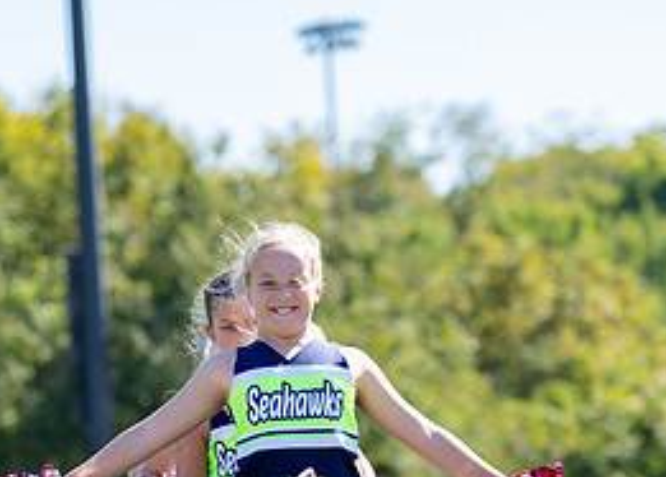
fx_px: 5283
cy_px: 393
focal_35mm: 279
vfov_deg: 5.2
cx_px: 265
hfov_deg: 7.2
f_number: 2.8
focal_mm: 106
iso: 200
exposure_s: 1/2000
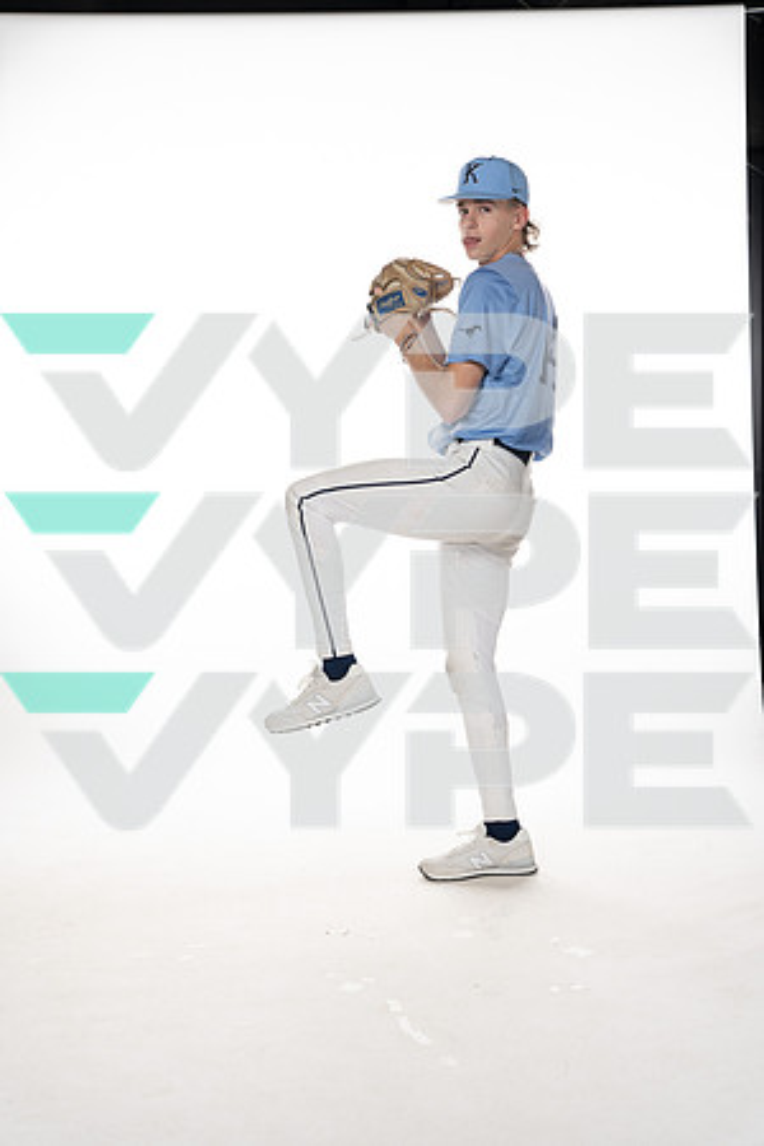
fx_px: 1592
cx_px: 382
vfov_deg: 39.6
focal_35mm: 50
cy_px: 573
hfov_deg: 27.0
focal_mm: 50
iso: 400
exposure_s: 1/250
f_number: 6.3
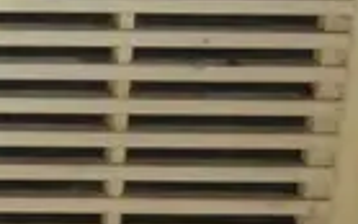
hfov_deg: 5.5
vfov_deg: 3.7
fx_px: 3494
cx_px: -726
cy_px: 224
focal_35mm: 358
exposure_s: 1/60
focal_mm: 23
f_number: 5.1
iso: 3200
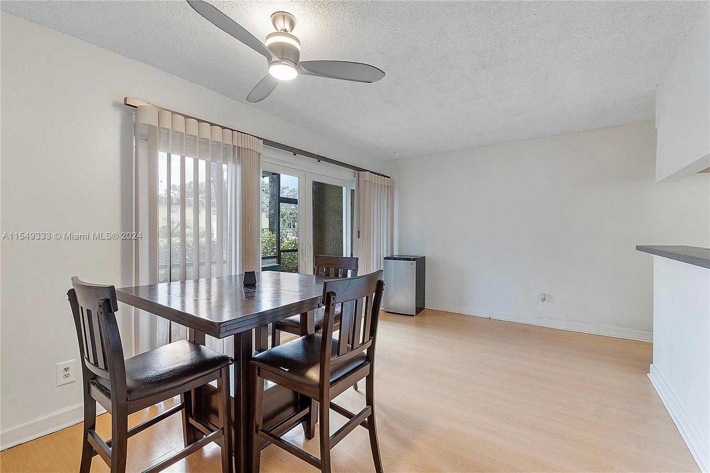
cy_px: 236
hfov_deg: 100.4
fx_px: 296
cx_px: 355
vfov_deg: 77.3
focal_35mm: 15
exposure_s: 1/8
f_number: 9
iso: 250
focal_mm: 10
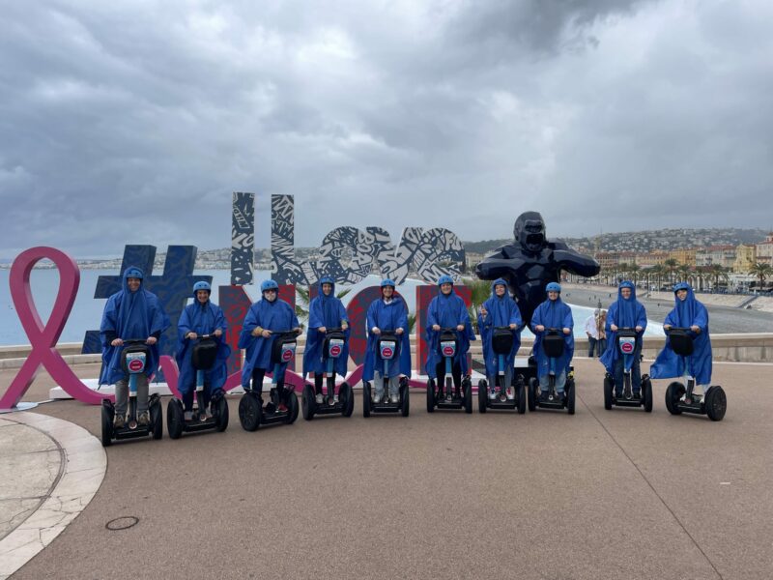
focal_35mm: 26
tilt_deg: -0.2
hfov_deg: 67.3
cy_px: 290
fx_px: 581
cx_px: 386
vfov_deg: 53.1
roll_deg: +0.7
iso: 32
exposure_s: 1/291
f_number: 1.6
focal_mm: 4.2
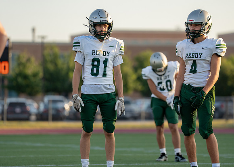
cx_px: 119
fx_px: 1454
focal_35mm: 219
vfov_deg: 6.6
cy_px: 85
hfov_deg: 9.2
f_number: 2.8
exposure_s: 1/2500
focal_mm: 176
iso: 500
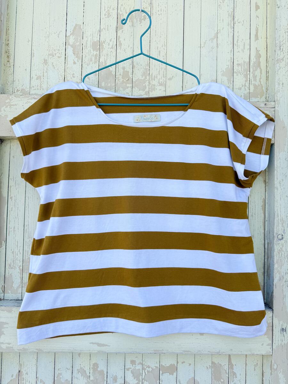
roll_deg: -1.3
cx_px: 144
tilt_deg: -5.4
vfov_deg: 71.6
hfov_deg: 56.8
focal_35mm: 24
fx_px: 266
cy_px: 192
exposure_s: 1/632
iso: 80
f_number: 1.78
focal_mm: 6.76
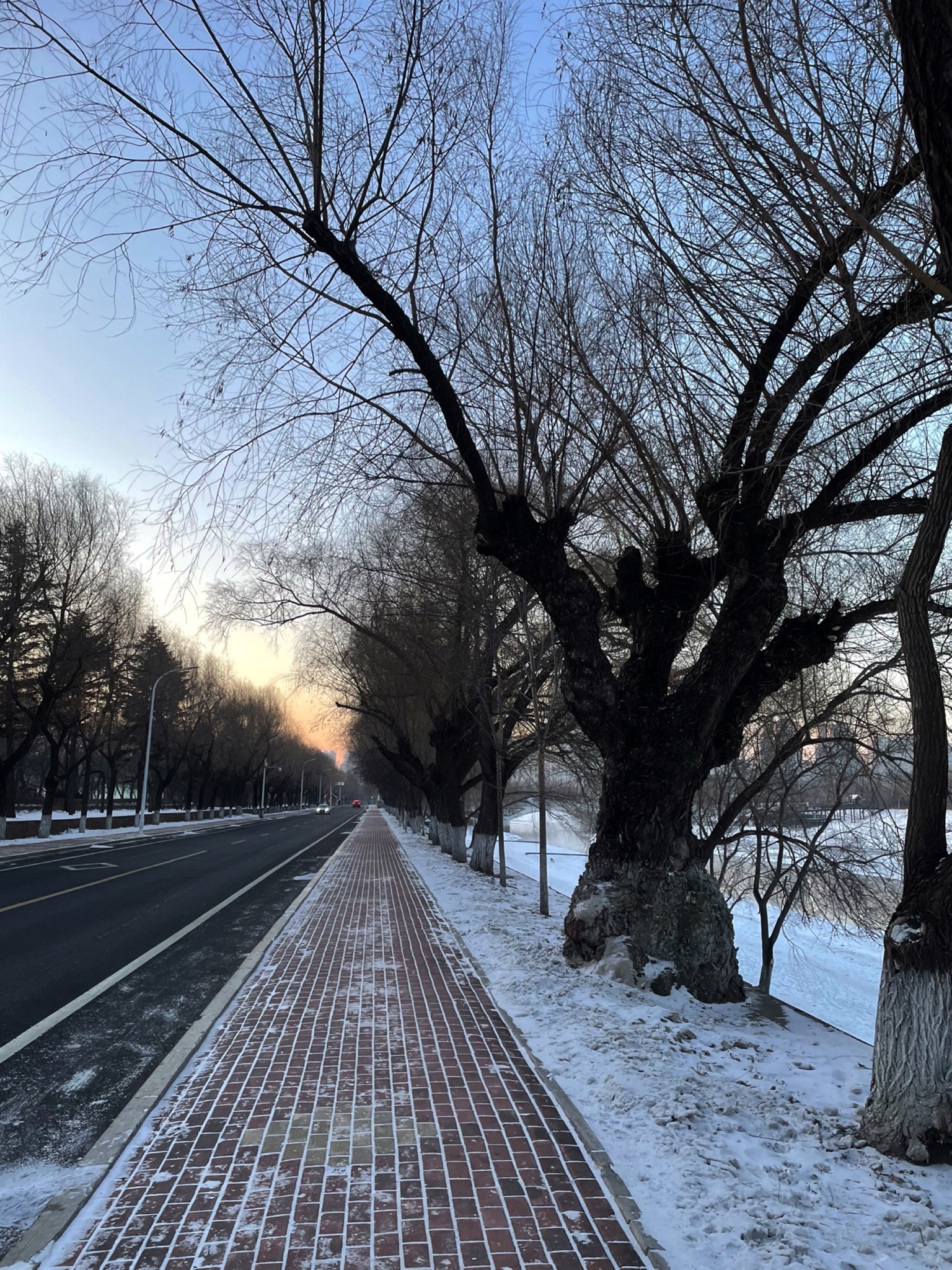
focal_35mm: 26
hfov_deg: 53.1
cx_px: 476
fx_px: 953
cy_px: 635
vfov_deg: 67.3
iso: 32
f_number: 1.6
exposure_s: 1/219
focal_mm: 4.2
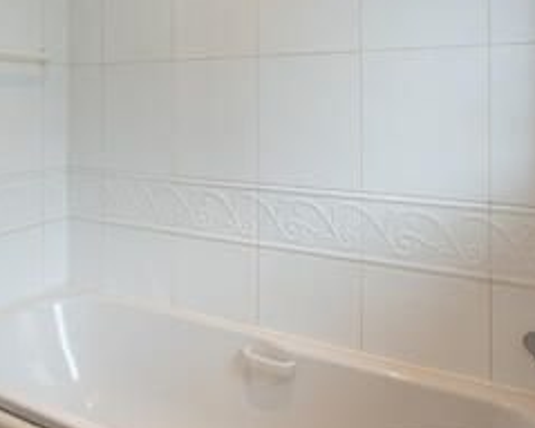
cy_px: 97
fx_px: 522
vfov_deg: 42.9
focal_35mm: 33
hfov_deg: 52.7
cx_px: 161
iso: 400
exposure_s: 1/40
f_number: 7.1
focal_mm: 14
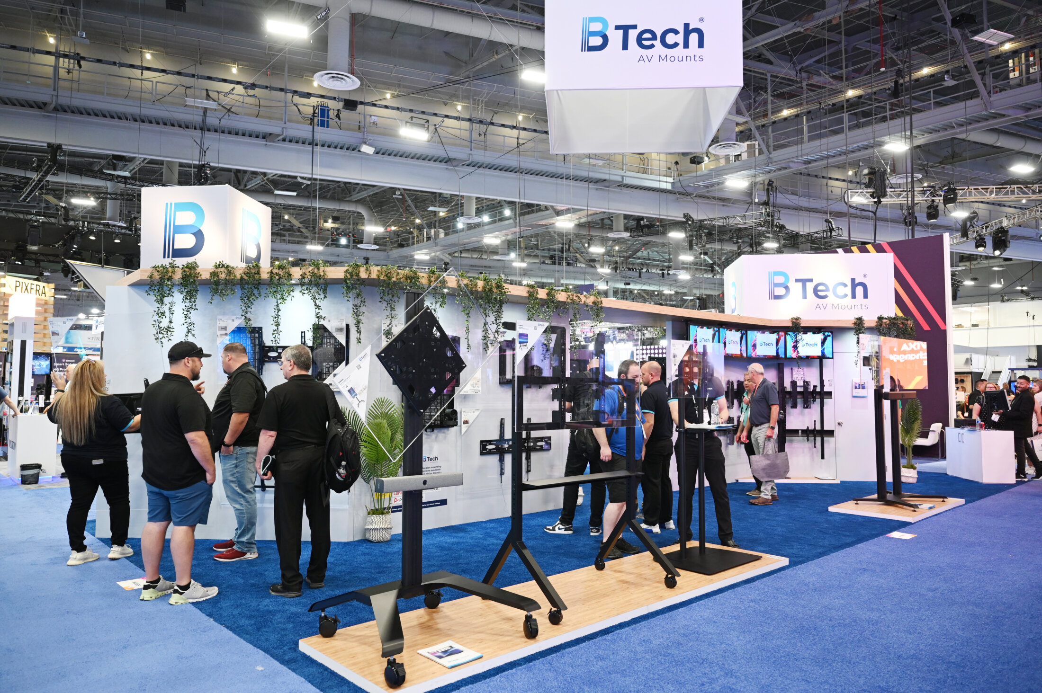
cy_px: 346
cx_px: 521
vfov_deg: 53.1
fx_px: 694
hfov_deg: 73.8
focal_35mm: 24
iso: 1250
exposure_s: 1/125
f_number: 3.2
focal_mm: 24
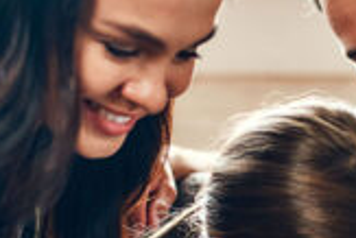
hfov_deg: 12.4
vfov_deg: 8.2
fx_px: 1633
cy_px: 330
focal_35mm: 165
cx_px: 315
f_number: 1.8
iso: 500
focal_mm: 35
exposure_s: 1/200
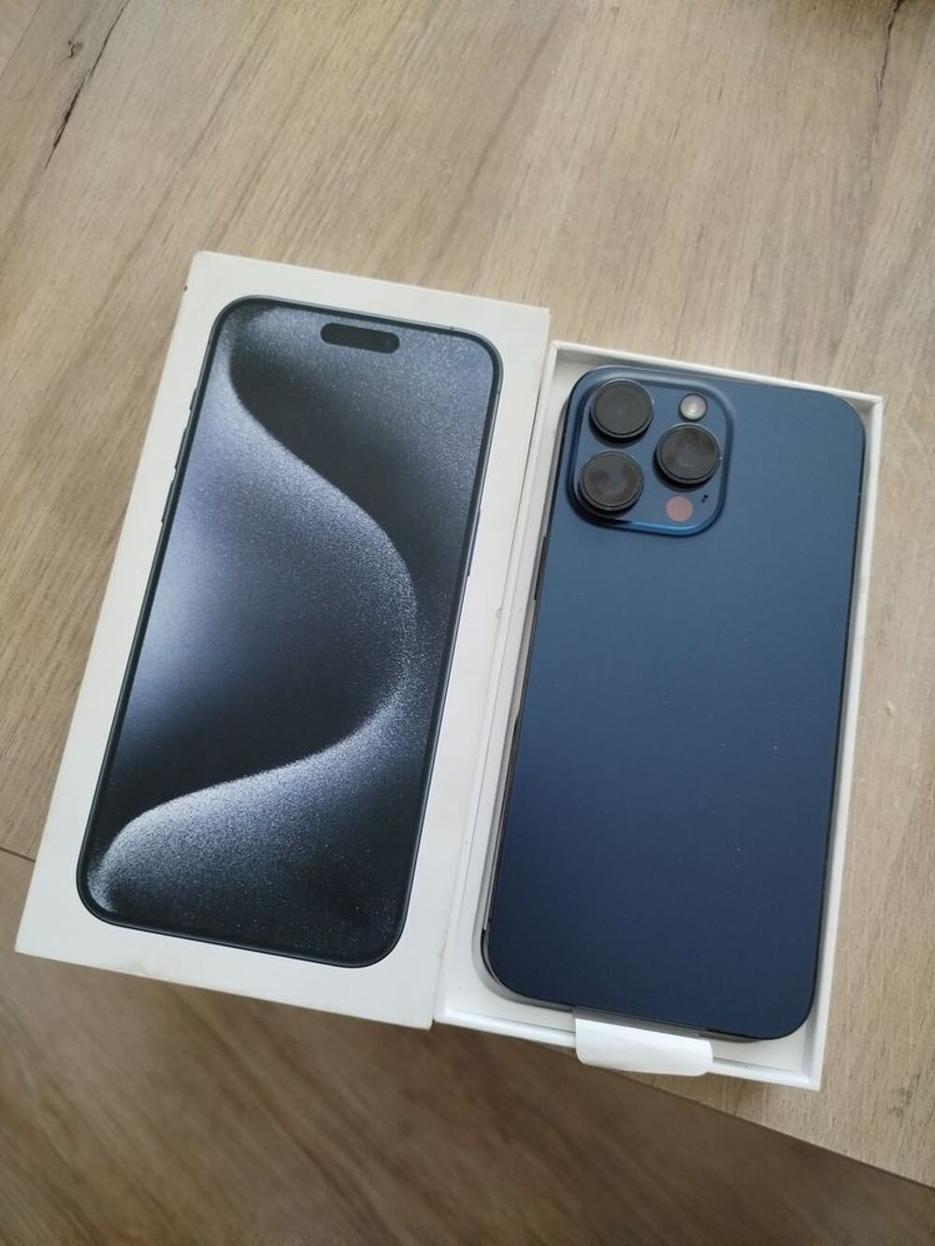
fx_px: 864
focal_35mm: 24
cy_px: 623
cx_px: 468
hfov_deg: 56.8
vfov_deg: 71.6
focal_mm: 5.31
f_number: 1.7
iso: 500
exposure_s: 1/20
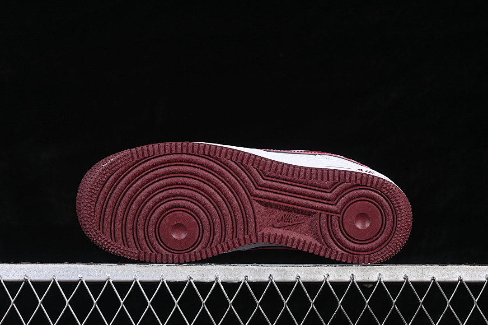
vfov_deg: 18.2
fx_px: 1017
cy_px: 162
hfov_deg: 27.0
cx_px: 244
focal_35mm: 75
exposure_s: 1/80
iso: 160
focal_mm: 50
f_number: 6.3
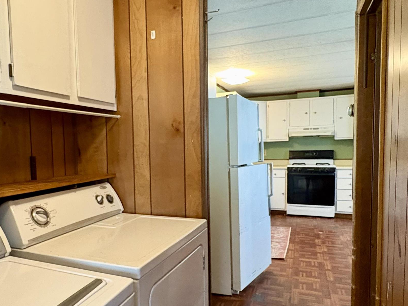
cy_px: 174
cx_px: 153
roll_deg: -0.3
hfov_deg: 64.4
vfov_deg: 51.2
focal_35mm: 27
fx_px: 318
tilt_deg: -3.8
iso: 800
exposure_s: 1/60
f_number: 2.2
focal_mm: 2.22
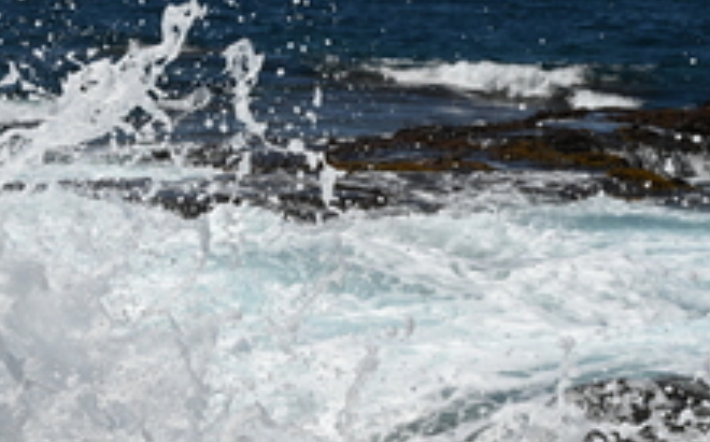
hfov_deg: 15.4
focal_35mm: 135
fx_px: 2610
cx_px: 103
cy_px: 386
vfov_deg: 9.6
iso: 400
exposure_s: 1/4000
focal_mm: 52
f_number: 7.1
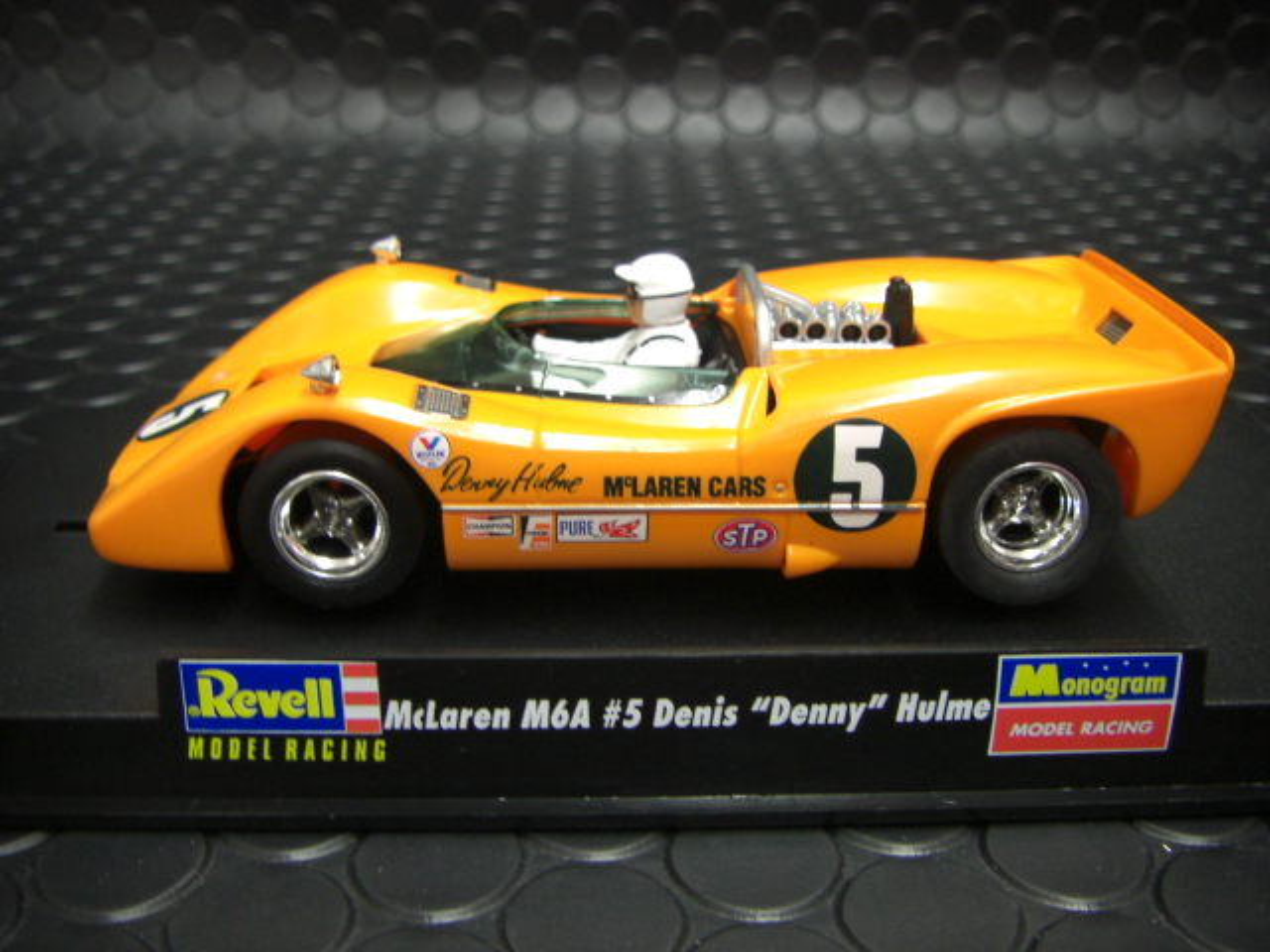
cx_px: 635
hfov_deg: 49.0
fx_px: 1394
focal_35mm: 38
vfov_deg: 37.7
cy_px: 476
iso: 200
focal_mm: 6.3
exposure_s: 1/15
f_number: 3.4
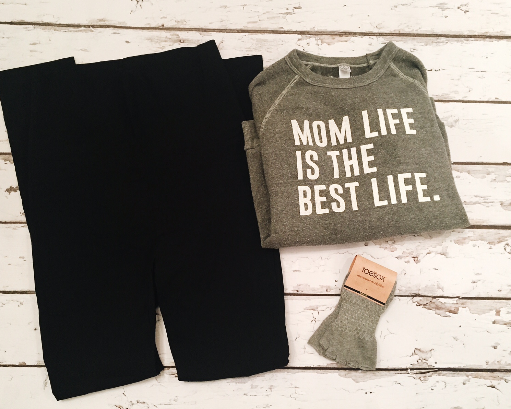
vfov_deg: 47.1
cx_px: 240
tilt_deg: -84.2
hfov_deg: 57.1
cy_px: 202
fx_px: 469
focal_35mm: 31
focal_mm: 4.15
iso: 250
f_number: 2.2
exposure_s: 1/17
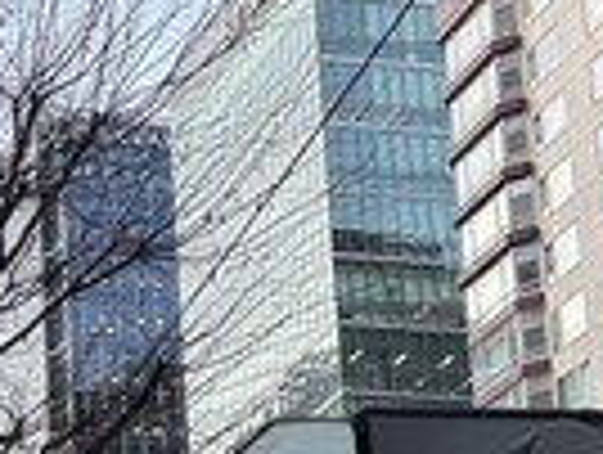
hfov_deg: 15.4
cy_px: 854
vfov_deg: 11.7
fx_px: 2024
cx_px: -356
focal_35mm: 116
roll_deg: +0.1
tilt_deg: +13.4
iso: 50
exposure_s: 1/199
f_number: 1.6
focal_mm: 5.96
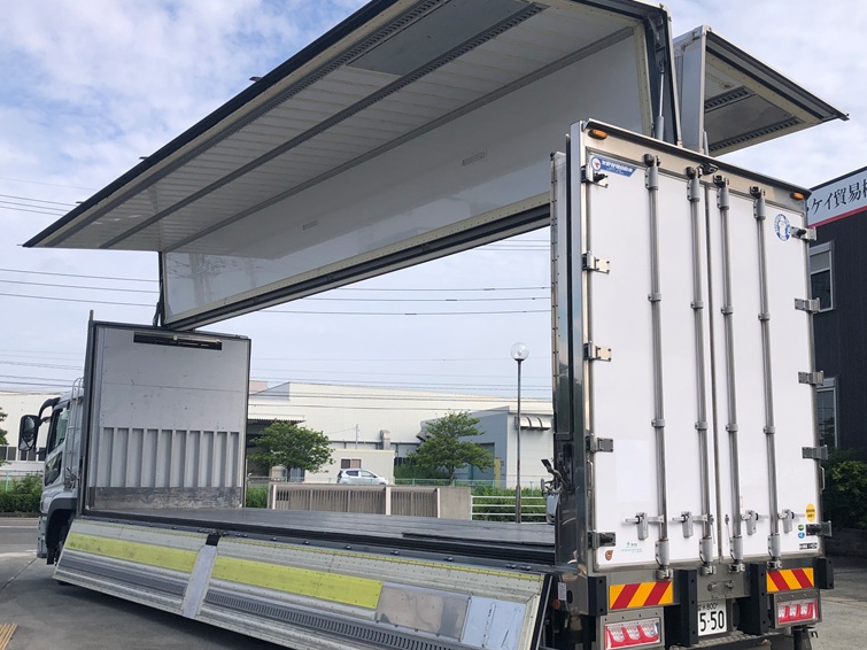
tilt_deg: +7.4
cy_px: 347
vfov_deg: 37.7
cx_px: 448
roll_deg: -1.7
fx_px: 952
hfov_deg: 49.0
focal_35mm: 38
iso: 20
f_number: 1.8
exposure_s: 1/2000
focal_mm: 4
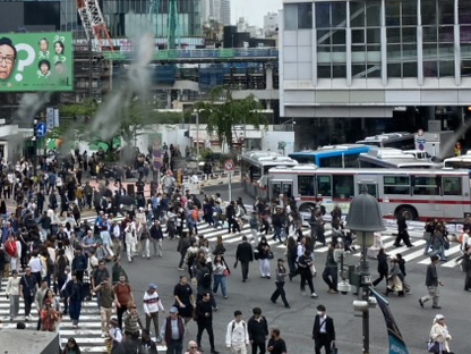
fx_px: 871
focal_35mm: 64
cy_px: 60
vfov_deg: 22.6
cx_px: 5
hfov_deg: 28.5
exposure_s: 1/1543
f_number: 1.8
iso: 32
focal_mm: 4.25
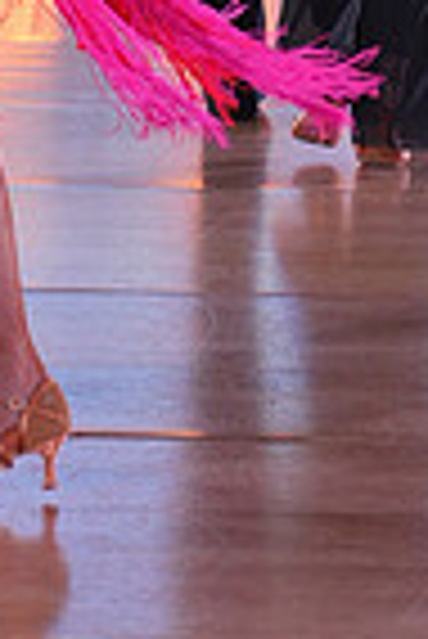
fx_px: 4358
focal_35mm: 245
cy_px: -364
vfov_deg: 8.2
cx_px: -385
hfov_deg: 5.5
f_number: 4
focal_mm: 60
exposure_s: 1/400
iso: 1250
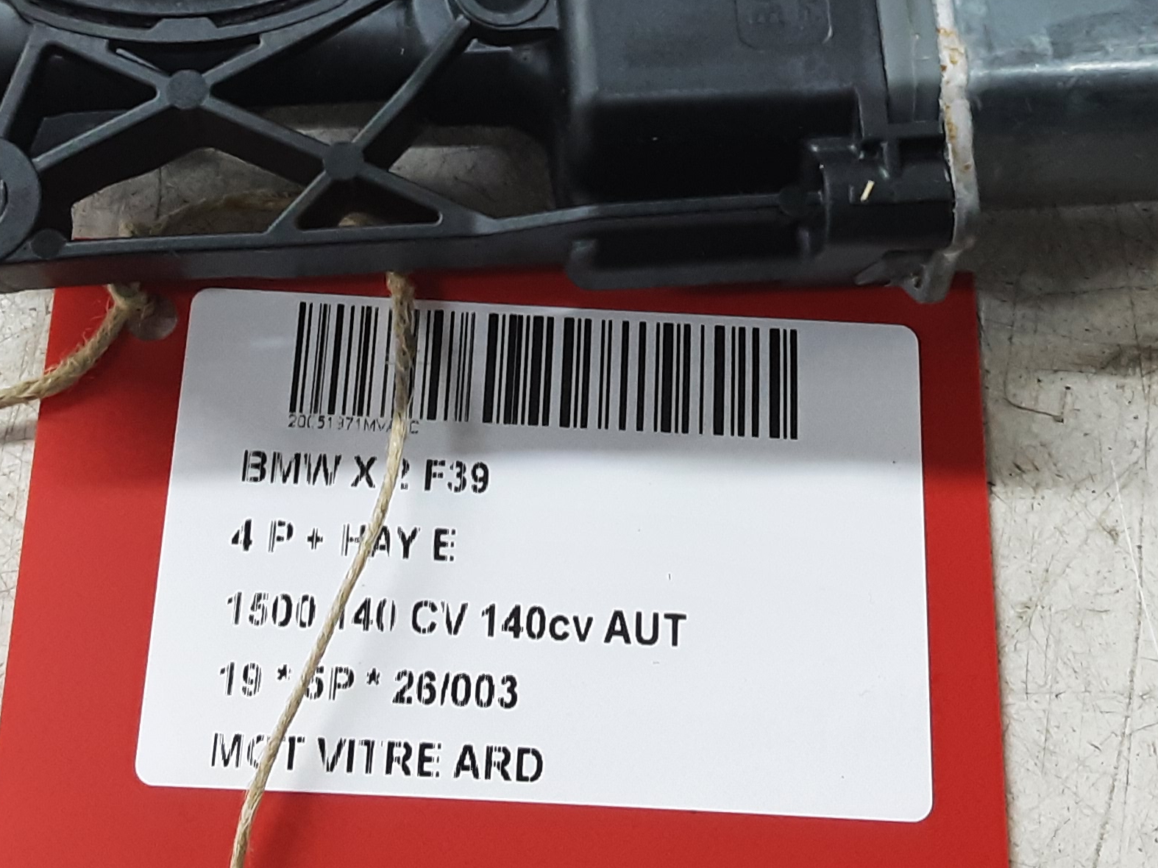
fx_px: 1873
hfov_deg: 34.3
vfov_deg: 25.1
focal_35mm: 56
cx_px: 521
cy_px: 46
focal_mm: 2.91
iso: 125
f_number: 1.9
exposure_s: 1/33
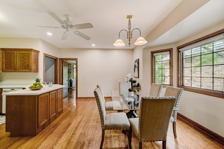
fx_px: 90
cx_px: 112
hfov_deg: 102.3
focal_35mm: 14
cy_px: 74
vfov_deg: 79.2
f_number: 8
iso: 400
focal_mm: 14.5
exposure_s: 1/10
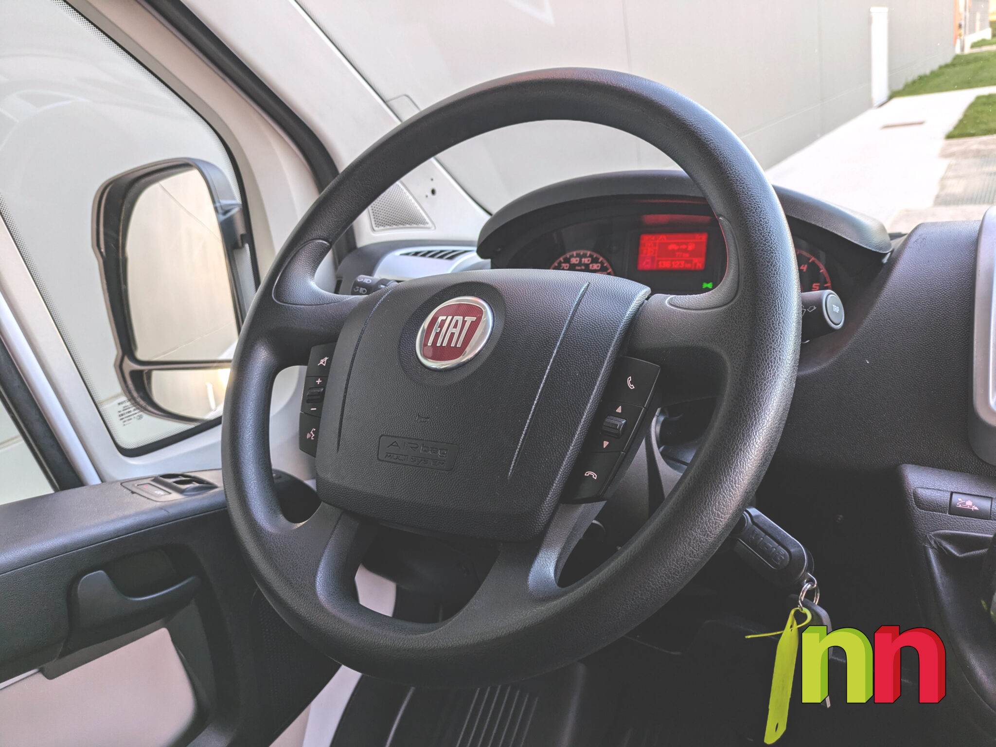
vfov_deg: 56.8
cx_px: 498
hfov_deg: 71.6
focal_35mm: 24
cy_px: 374
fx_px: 691
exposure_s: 1/3200
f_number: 1.8
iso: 80
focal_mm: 6.86
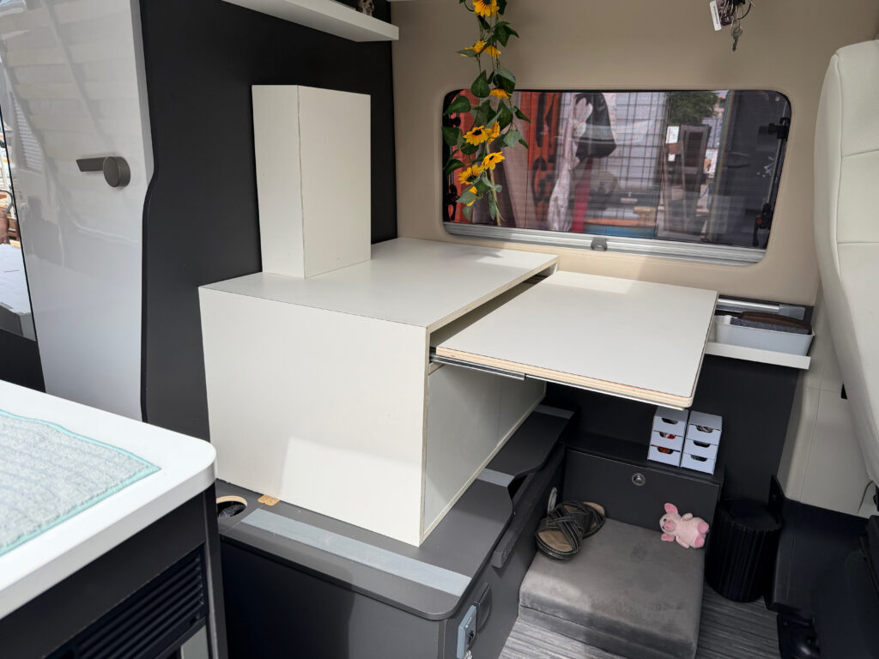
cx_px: 440
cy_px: 330
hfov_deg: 71.6
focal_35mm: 24
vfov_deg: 56.8
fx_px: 609
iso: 100
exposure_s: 1/1949
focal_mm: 6.76
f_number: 1.78
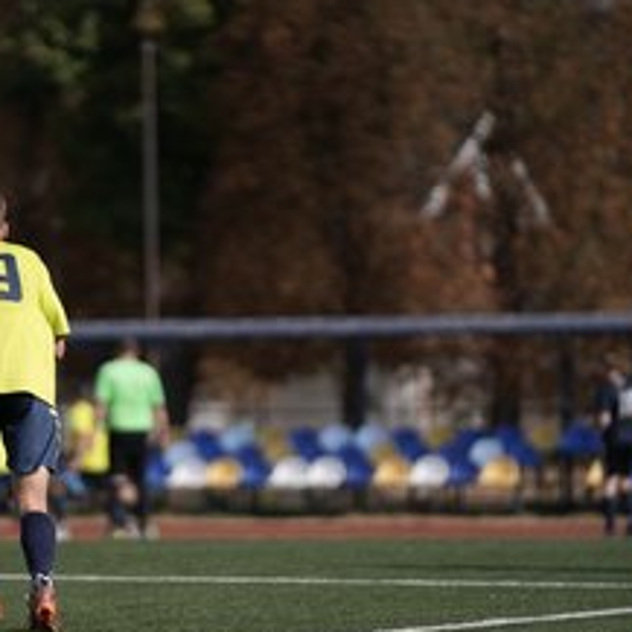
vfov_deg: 5.6
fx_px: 6465
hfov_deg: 5.6
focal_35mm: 313
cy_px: 342
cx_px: 137
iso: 160
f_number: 2.8
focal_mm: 200
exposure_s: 1/5000
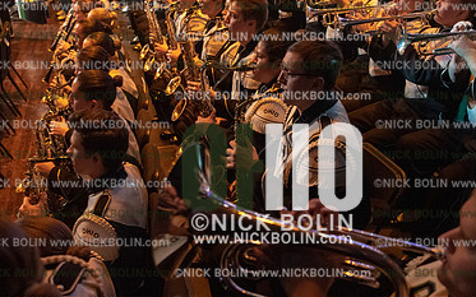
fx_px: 493
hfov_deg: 51.4
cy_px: 184
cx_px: 272
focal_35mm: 38
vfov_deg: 33.4
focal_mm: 24
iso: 2000
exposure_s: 1/200
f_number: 2.8
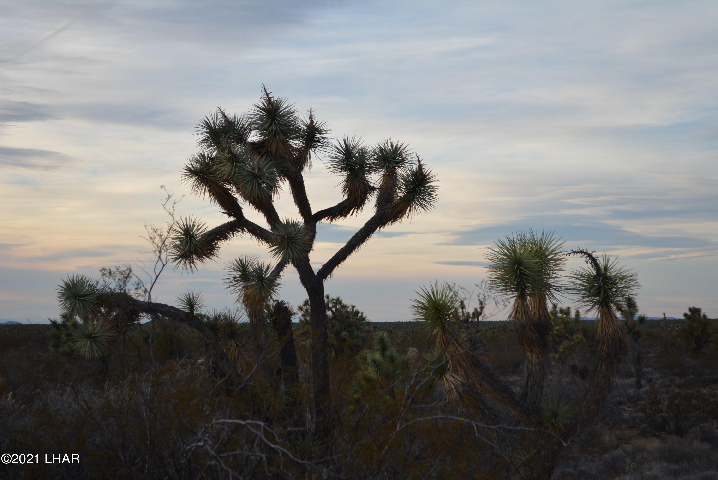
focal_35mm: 82
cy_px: 240
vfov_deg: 16.6
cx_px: 359
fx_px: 1647
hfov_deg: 24.6
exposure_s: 1/200
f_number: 7.1
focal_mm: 55
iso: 200
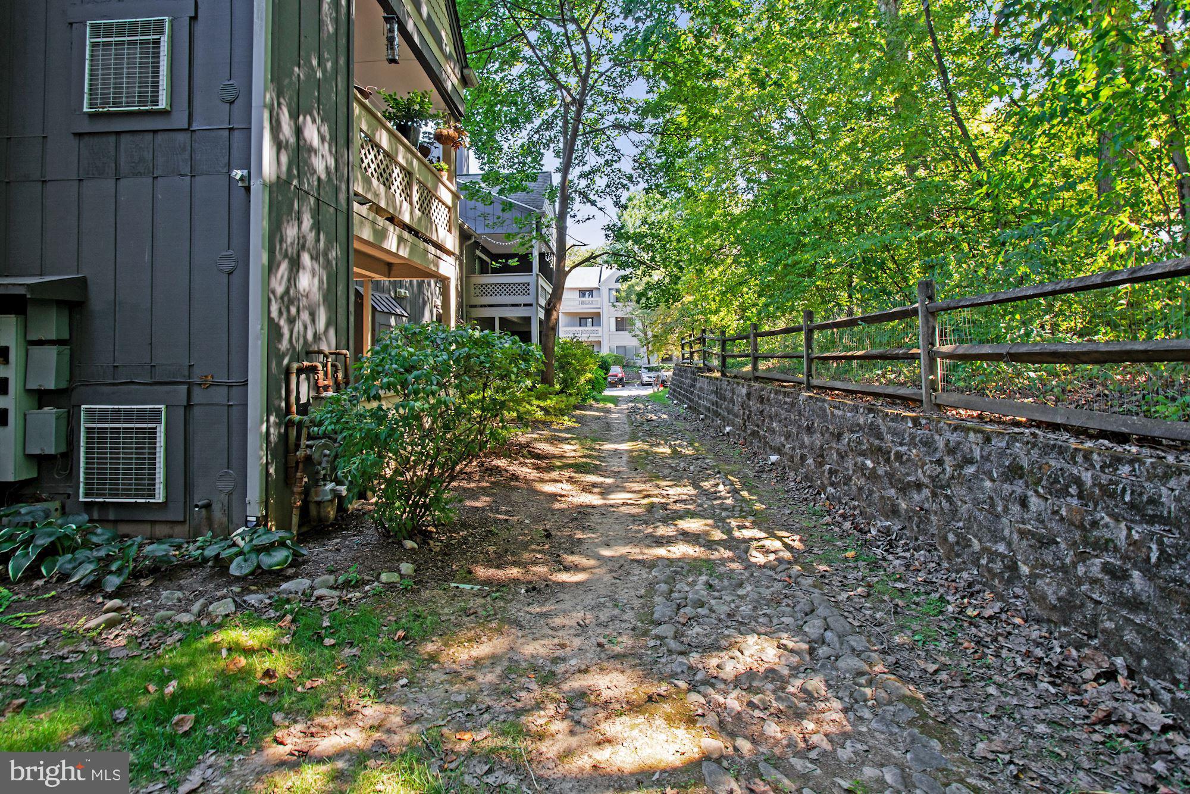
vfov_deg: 77.3
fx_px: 496
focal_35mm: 15
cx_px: 595
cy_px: 397
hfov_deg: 100.4
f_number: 8
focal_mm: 10
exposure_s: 1/20
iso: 200
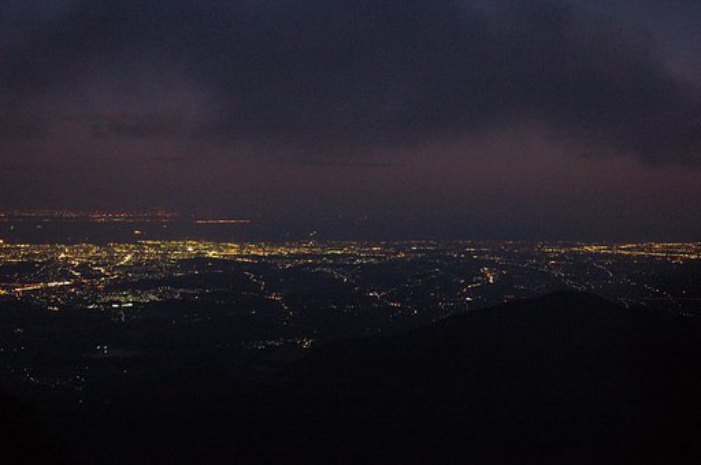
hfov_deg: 42.4
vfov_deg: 28.9
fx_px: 904
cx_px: 350
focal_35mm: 46
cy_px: 232
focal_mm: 31
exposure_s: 1/4
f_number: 4
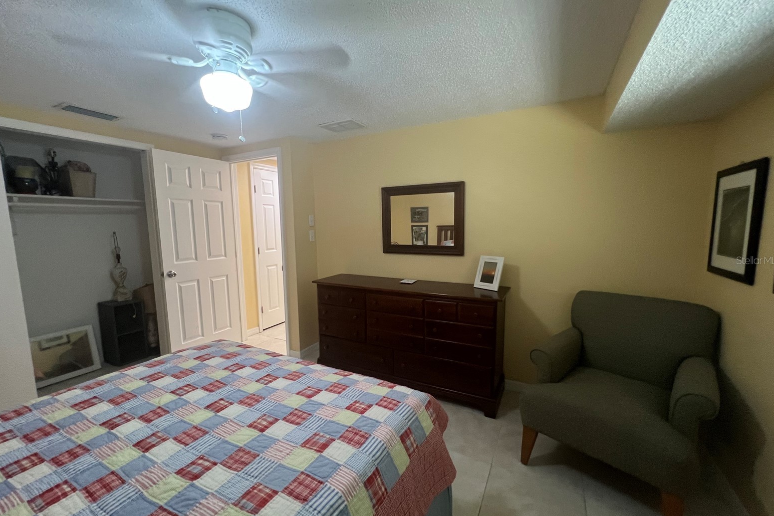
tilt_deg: -5.1
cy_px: 260
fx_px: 301
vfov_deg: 81.2
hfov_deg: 104.3
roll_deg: +0.7
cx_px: 383
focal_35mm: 14
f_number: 1.8
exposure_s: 1/60
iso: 250
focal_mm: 1.57
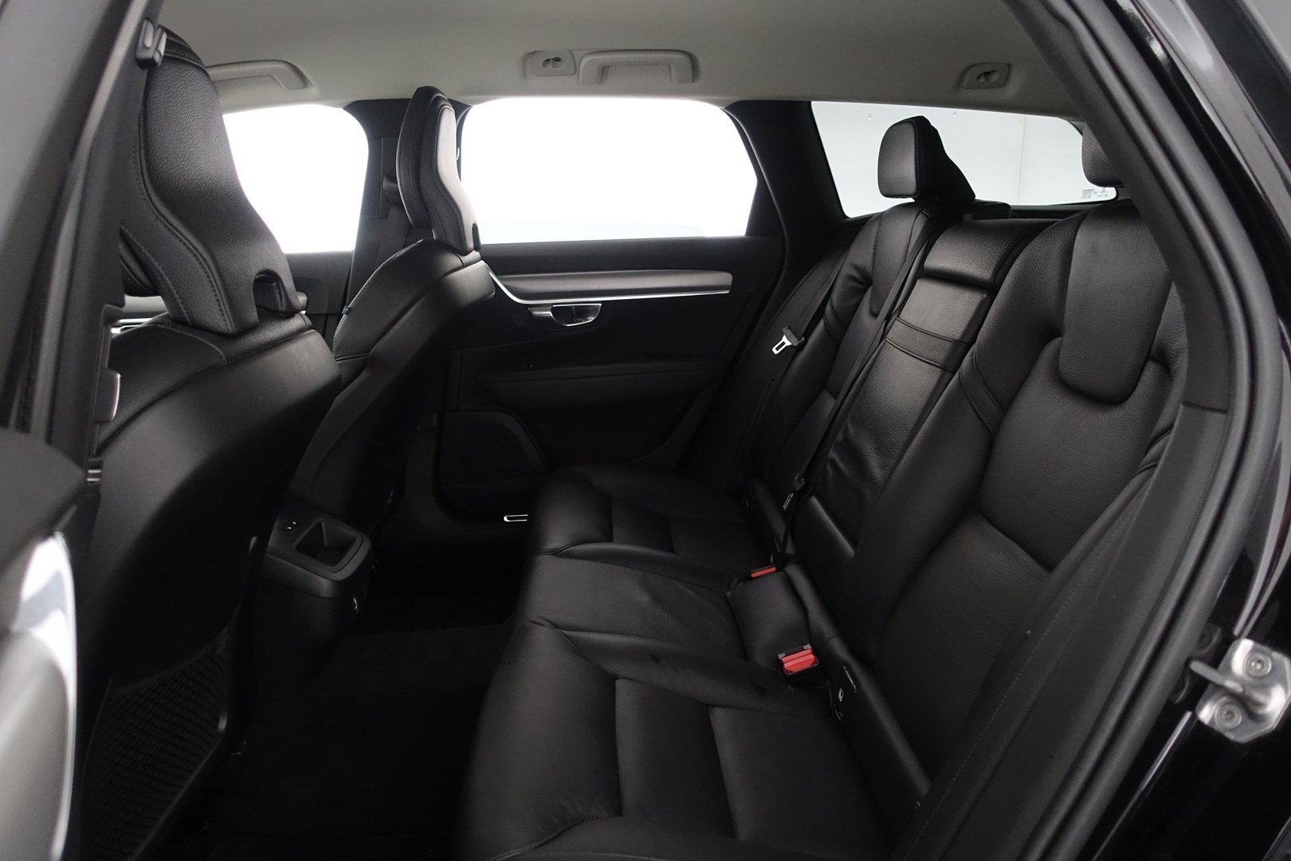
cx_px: 646
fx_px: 861
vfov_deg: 53.1
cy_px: 430
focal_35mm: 24
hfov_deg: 73.7
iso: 1000
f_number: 2.5
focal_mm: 8.8
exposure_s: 1/25
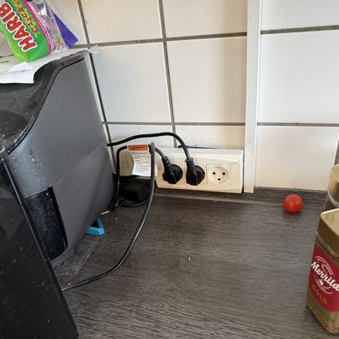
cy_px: 196
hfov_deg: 55.6
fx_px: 321
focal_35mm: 29
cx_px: 169
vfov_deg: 55.4
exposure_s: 1/60
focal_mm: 6.76
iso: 250
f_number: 1.78
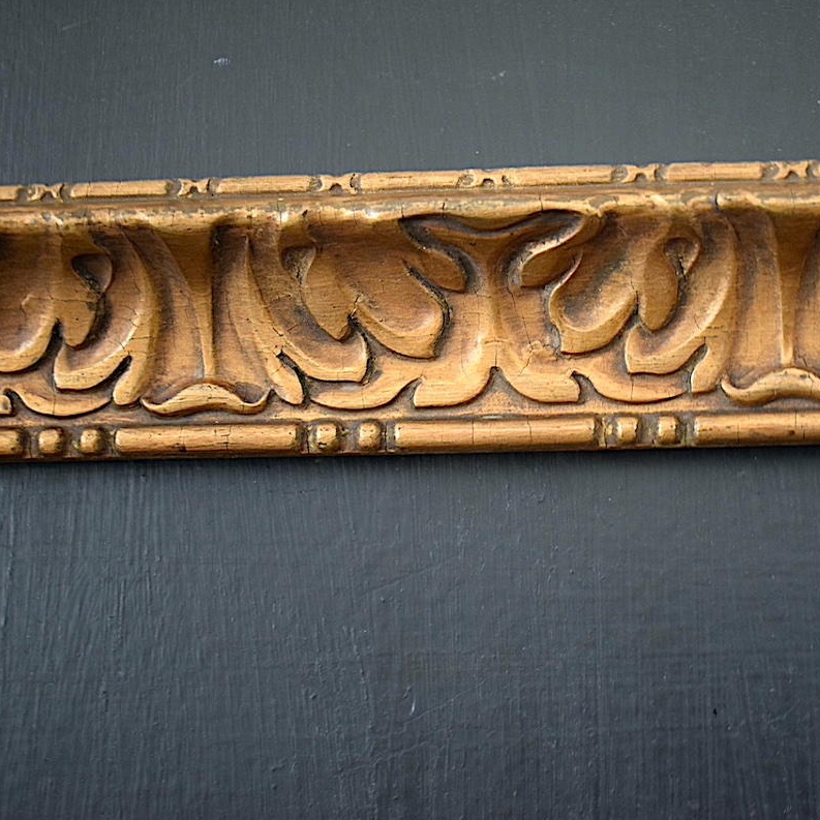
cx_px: 617
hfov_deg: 31.1
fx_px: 1447
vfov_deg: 31.6
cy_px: 408
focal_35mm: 54
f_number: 4.2
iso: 1000
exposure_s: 1/60
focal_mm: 28
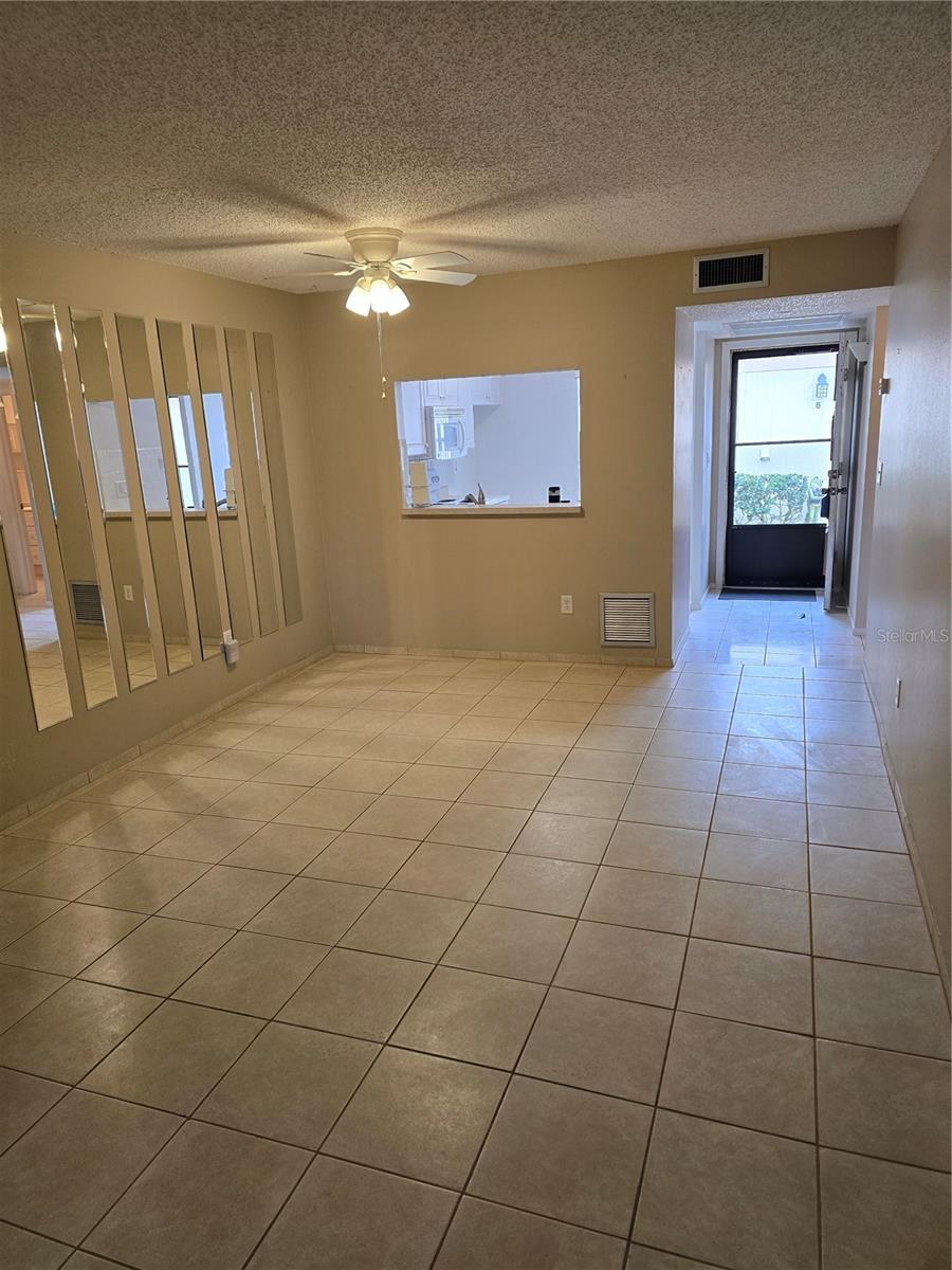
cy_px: 635
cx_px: 476
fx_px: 843
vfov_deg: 73.9
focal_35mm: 23
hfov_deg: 58.9
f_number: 1.7
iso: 160
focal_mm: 6.3
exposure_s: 1/120
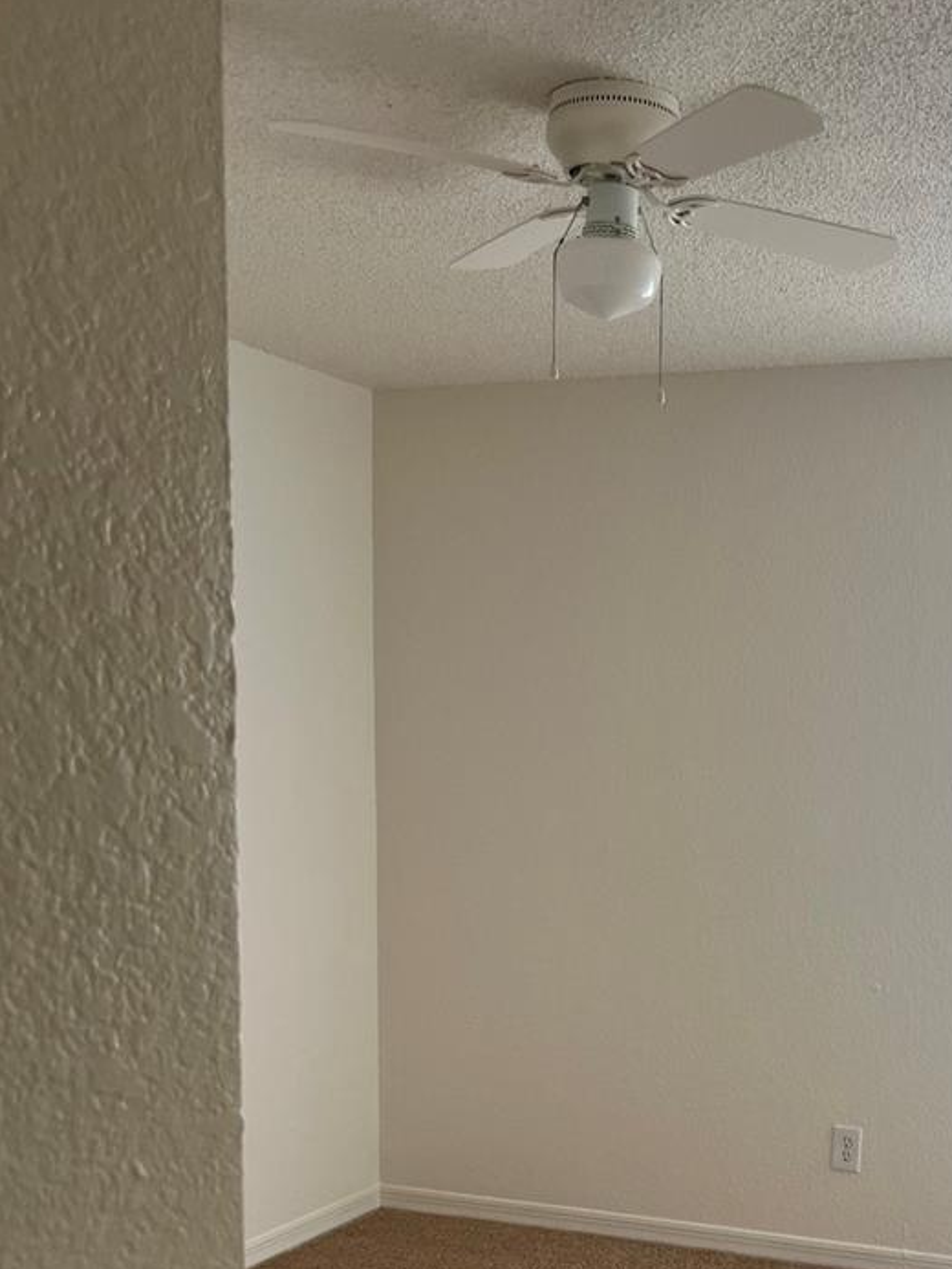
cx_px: 718
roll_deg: -2.8
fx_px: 1650
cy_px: 971
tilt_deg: -8.6
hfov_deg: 31.6
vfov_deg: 40.7
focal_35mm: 45
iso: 80
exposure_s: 1/121
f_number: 1.6
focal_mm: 5.1
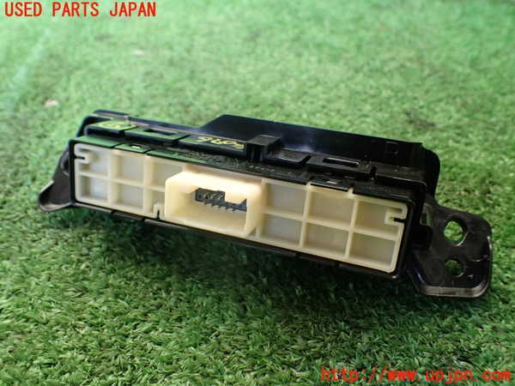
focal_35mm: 30
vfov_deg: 46.8
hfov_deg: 60.0
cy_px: 193
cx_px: 258
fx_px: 446
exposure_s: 1/125
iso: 320
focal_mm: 5.4
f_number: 2.3
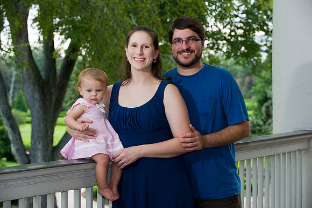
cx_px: 156
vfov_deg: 15.2
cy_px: 104
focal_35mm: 90
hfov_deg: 22.6
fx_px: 780
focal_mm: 90
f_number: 5
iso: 400
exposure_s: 1/160
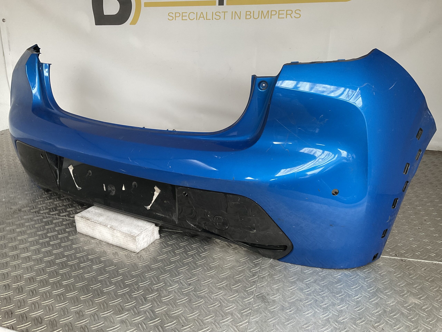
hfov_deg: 61.7
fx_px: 370
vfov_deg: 48.2
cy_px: 166
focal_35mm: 29
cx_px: 221
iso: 64
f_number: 1.8
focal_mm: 3
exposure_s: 1/60
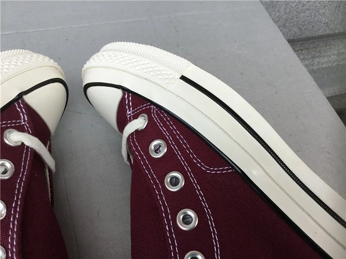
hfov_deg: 58.4
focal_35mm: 31
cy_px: 130
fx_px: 310
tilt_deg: -57.4
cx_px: 173
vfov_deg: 45.4
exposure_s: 1/509
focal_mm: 3.3
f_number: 2.4
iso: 25
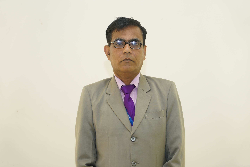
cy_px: 84
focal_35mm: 64
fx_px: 444
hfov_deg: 31.4
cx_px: 125
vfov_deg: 21.2
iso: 2000
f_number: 4
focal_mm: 64
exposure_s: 1/100
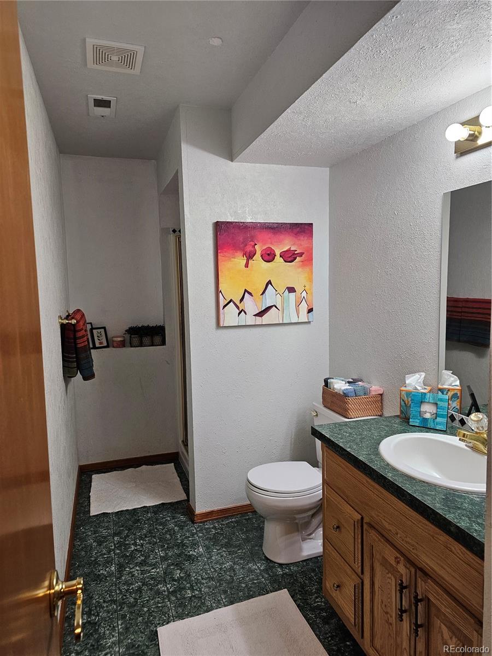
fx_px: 436
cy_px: 328
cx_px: 246
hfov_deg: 58.9
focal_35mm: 23
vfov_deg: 73.9
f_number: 1.7
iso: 200
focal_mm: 6.3
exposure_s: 1/180
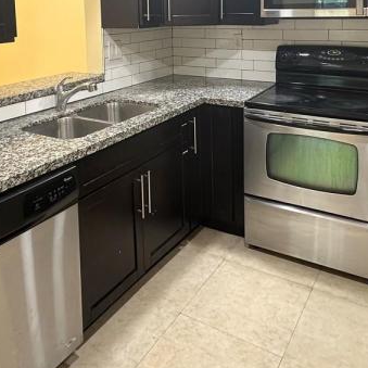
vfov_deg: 44.1
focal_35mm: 35
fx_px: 421
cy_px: 56
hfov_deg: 47.2
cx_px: 175
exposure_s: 1/60
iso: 250
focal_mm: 2.22
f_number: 2.2
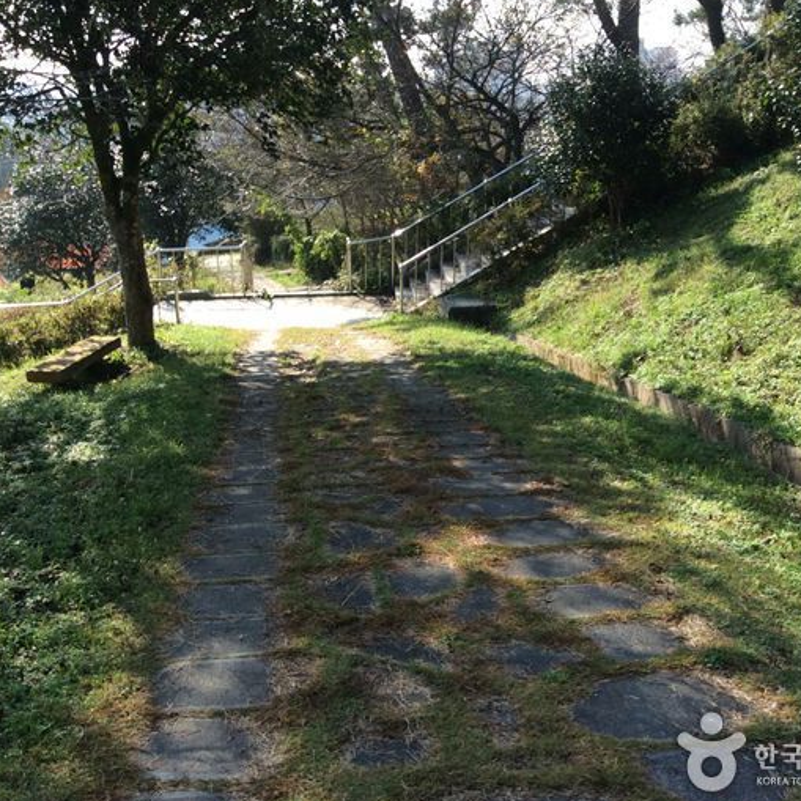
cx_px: 386
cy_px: 403
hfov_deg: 41.9
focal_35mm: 40
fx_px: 1047
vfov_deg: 41.9
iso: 32
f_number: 2.4
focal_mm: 3.3
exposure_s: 1/510
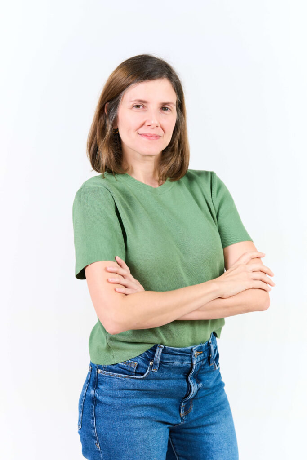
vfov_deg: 23.6
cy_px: 230
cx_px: 154
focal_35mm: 86
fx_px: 1100
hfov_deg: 15.9
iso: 800
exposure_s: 1/160
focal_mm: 86
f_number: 2.8
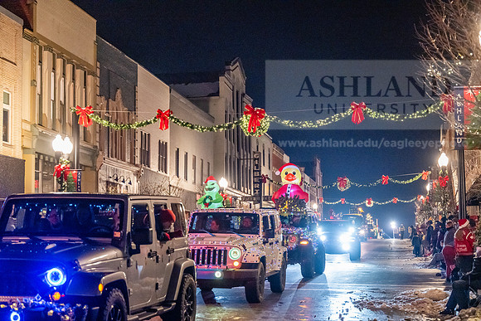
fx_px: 935
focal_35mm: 70
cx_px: 240
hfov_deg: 28.8
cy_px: 160
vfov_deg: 19.5
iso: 8000
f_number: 3.2
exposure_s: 1/250
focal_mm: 70
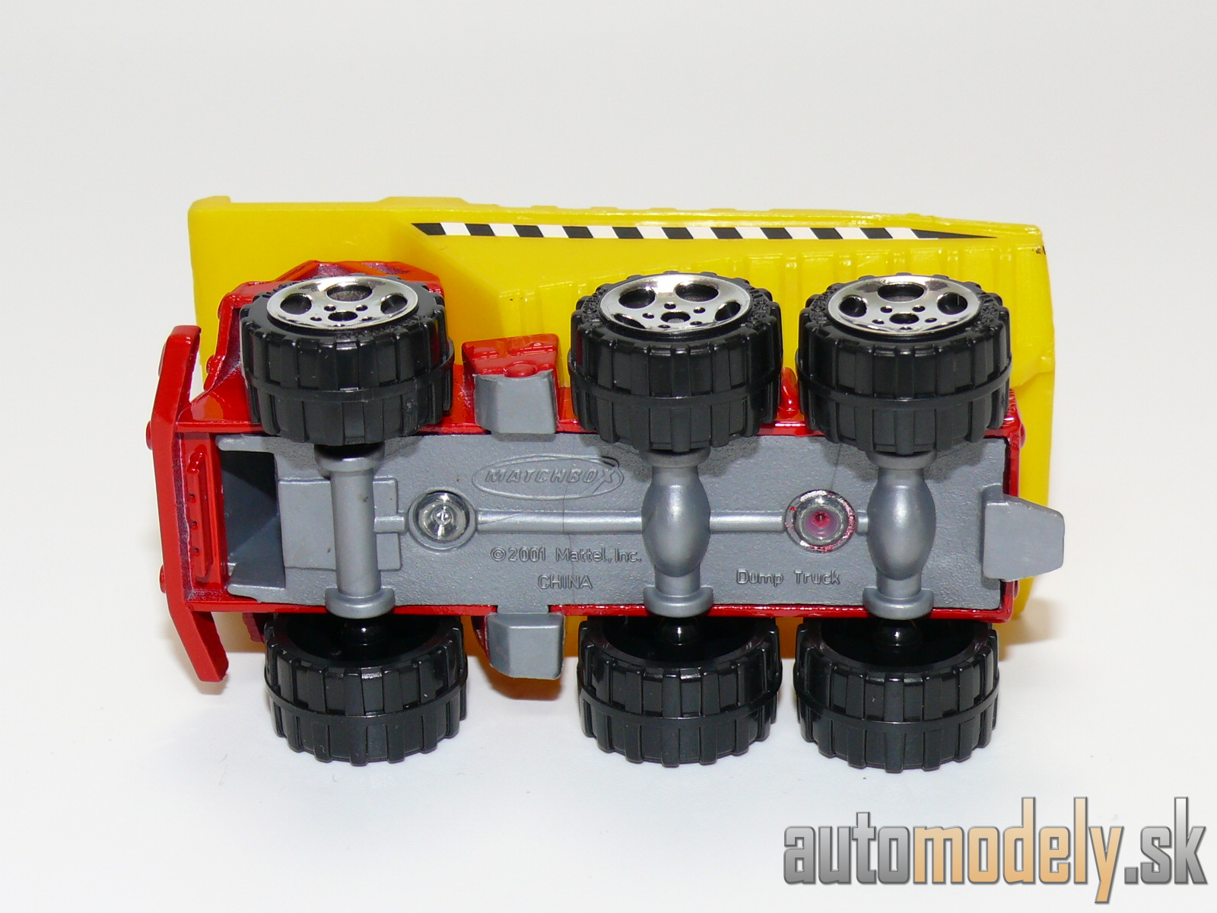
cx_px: 608
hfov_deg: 22.0
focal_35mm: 89
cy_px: 456
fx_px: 3129
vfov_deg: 16.6
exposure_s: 1/30
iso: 100
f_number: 4
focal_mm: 12.5
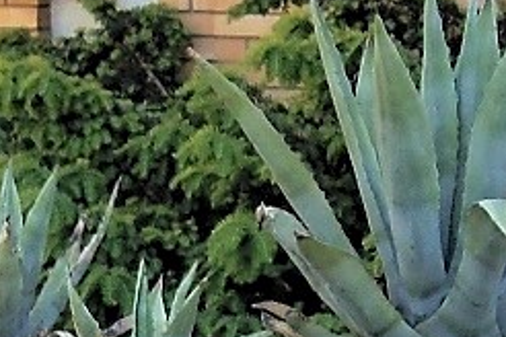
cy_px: 530
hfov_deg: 4.6
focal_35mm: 441
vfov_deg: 3.1
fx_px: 6198
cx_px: -514
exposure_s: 1/80
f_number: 4.3
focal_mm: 16.2
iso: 64
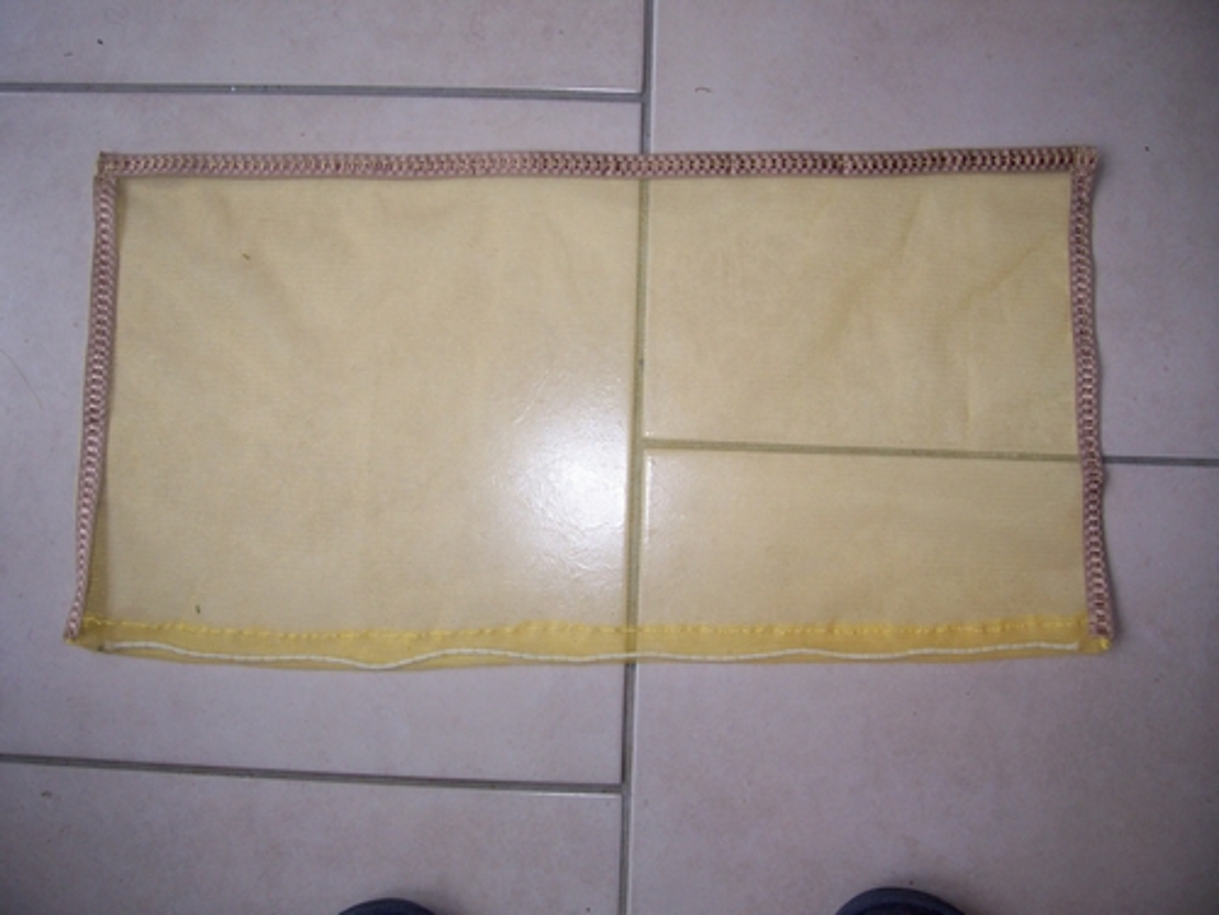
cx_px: 610
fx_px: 1197
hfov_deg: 54.0
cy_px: 458
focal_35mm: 34
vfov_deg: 41.8
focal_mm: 5.6
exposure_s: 1/64
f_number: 2.7
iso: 80
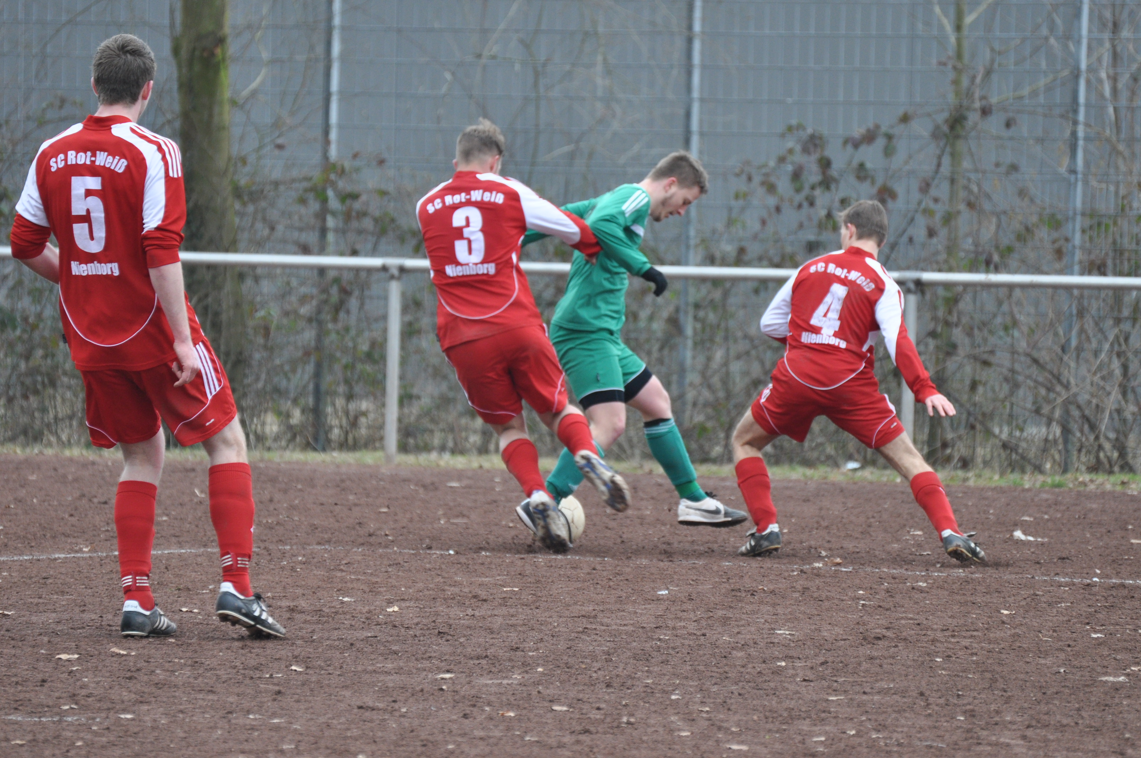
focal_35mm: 345
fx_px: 10921
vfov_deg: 4.0
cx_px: 570
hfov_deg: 6.0
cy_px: 379
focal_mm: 230
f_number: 5.3
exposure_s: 1/400
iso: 640
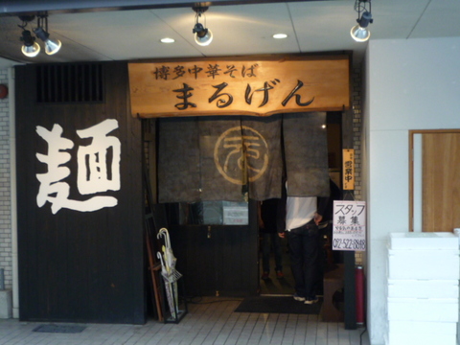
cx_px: 230
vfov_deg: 30.9
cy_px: 172
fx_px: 625
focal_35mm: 47
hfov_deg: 40.4
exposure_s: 1/30
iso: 125
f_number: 2.9
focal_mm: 4.7
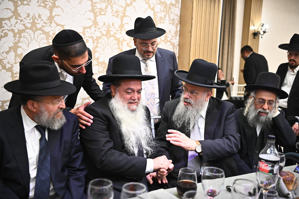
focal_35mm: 38
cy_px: 100
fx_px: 316
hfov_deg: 50.7
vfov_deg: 35.0
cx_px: 150
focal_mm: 38
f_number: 2.8
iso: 3200
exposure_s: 1/200
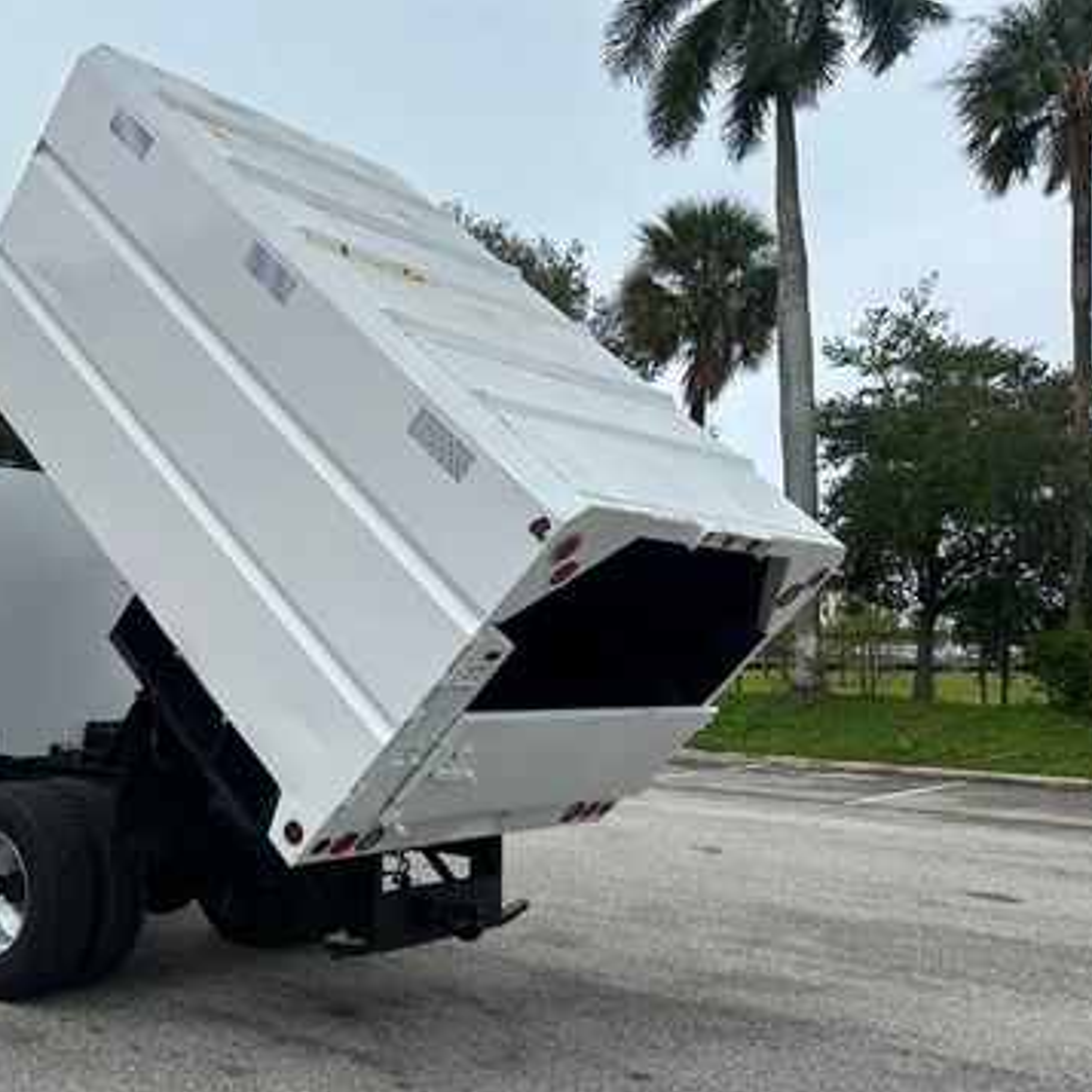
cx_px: 208
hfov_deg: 41.8
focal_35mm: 38
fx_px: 1356
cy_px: 630
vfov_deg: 43.7
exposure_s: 1/952
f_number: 1.78
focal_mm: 6.86
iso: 80
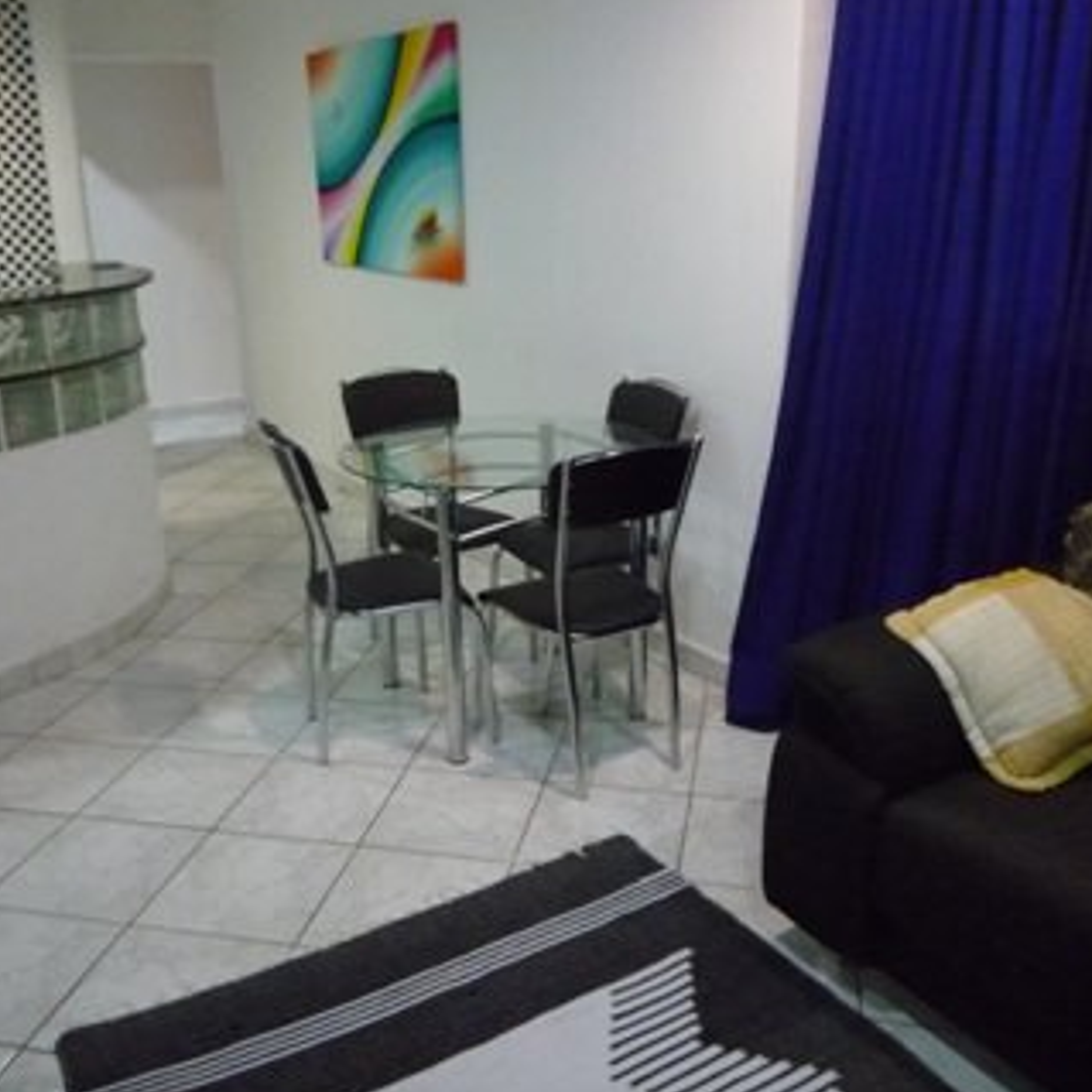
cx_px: 520
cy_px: 534
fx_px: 1106
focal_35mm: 31
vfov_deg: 52.5
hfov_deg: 52.5
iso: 800
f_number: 2.8
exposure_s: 1/20
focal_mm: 4.4
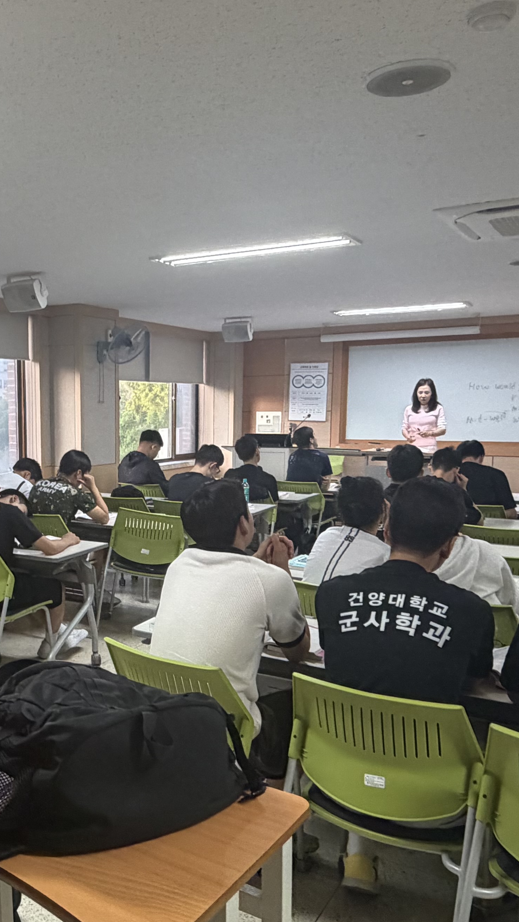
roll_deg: -0.2
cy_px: 524
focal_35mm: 33
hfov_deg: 34.5
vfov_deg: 59.3
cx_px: 99
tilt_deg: -8.4
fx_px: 807
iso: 320
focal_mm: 2.22
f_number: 2.2
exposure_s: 1/93
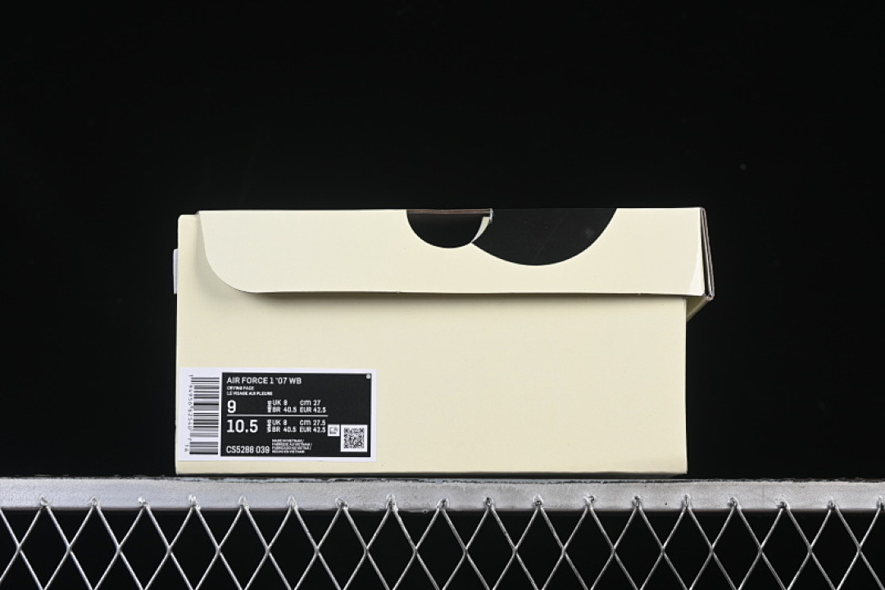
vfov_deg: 18.2
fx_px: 1844
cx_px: 442
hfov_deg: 27.0
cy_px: 295
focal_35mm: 75
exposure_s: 1/80
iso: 160
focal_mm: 50
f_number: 8
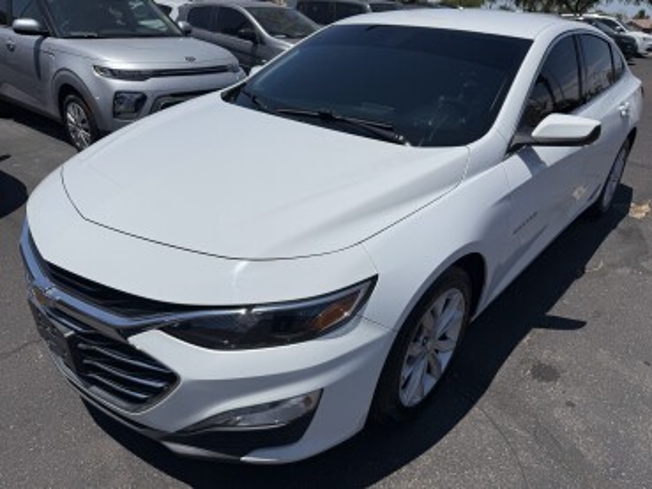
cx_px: 326
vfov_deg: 56.8
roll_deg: -3.4
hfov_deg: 71.6
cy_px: 244
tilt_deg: -26.5
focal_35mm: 24
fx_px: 452
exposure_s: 1/14286
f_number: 1.78
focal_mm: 6.76
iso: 64
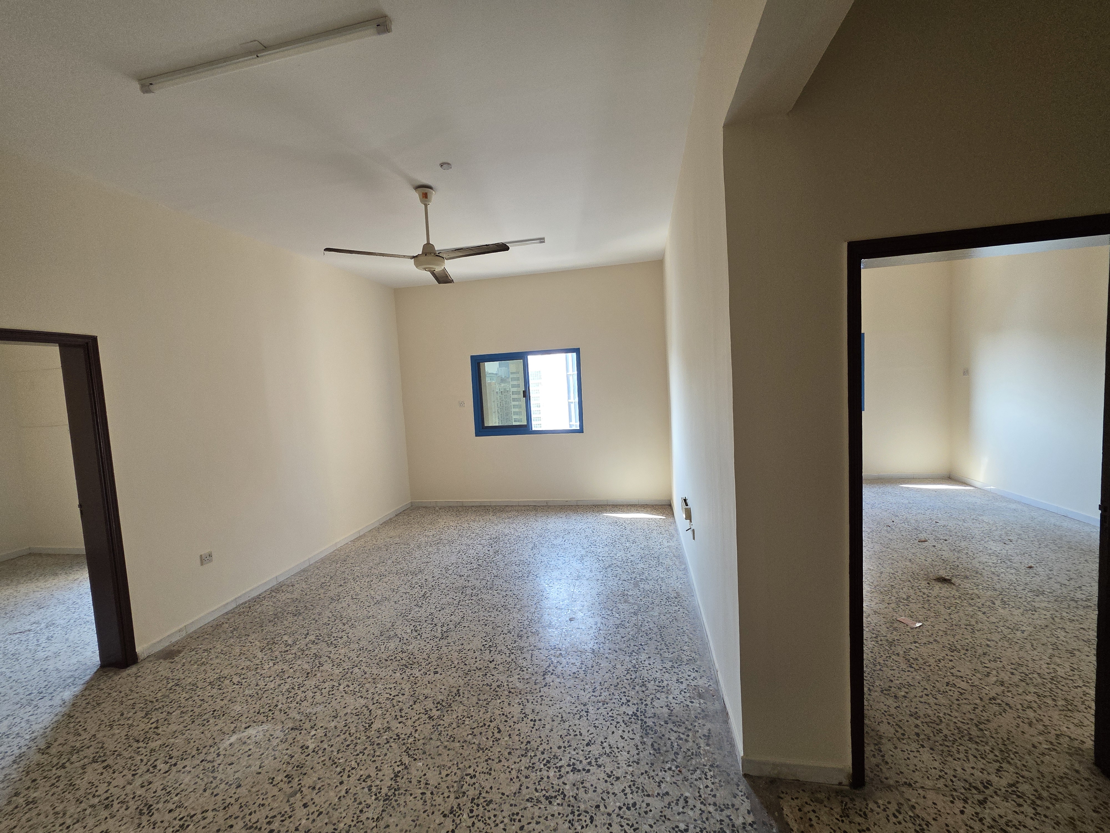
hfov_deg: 106.2
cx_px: 555
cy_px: 416
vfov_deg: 89.9
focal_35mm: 13
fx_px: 417
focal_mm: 2.2
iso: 80
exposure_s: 1/100
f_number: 1.9
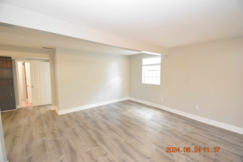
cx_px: 122
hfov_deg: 100.4
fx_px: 101
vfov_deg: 77.3
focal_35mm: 15
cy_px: 81
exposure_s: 1/60
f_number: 3.5
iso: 3600
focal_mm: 10
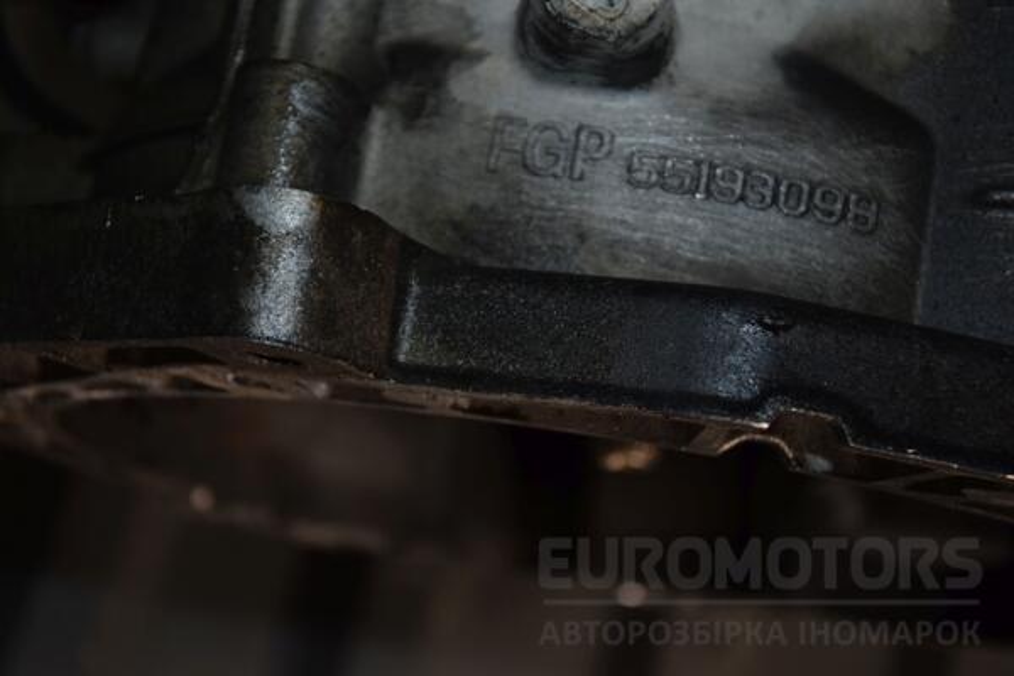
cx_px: 507
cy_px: 338
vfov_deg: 17.5
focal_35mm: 78
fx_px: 2197
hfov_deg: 26.0
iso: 800
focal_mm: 52
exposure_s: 1/60
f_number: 5
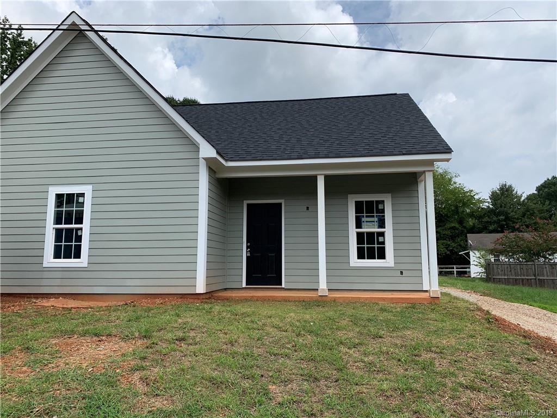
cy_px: 209
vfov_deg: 53.1
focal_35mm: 26
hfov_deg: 67.3
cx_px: 278
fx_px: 418
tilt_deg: +7.9
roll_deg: -0.4
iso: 25
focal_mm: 4.25
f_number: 1.8
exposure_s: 1/2481
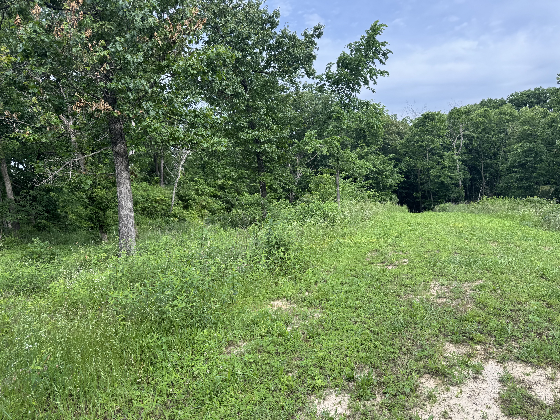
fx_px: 388
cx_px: 280
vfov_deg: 56.8
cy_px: 210
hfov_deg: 71.6
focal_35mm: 24
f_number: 1.78
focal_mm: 6.76
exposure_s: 1/782
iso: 80
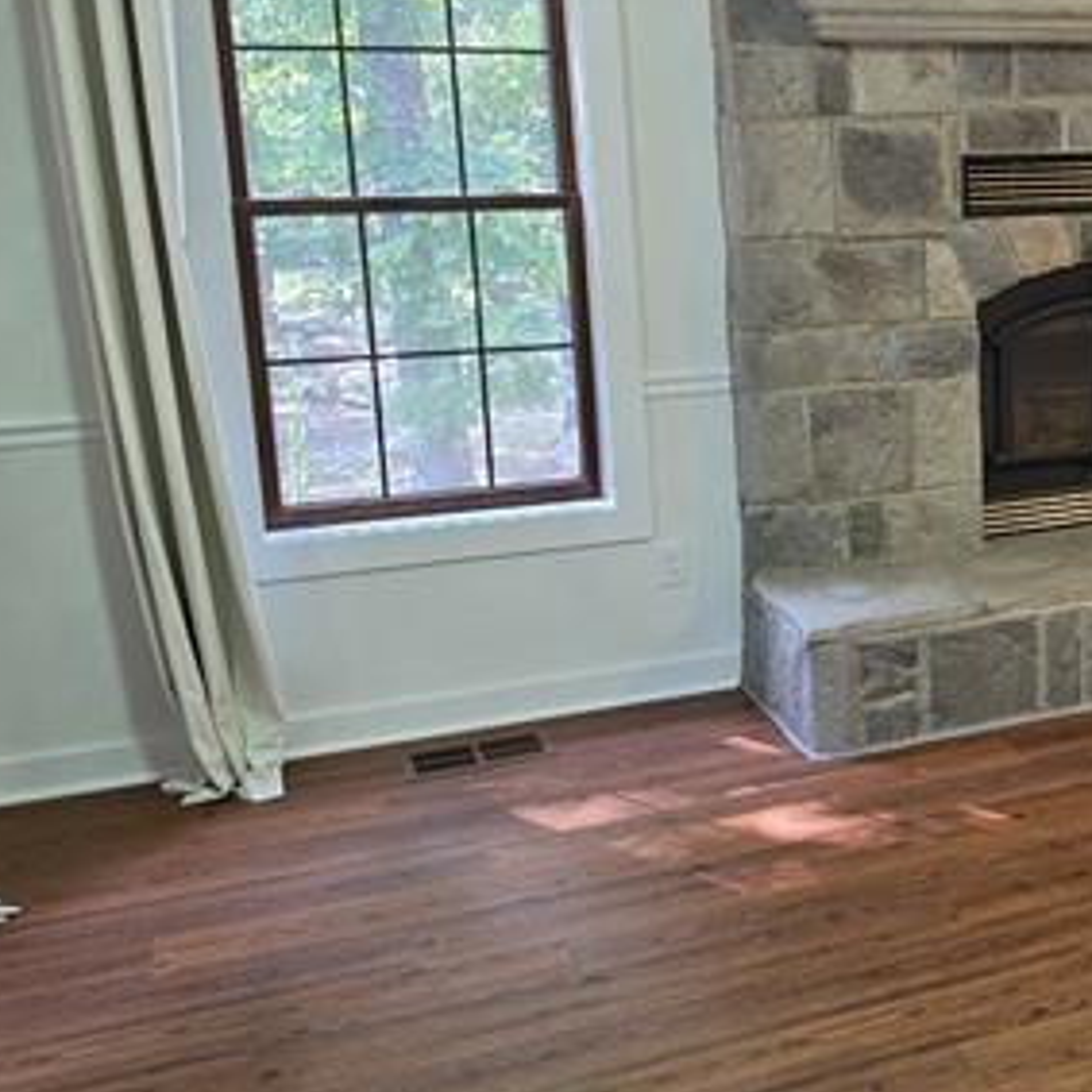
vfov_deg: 36.7
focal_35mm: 46
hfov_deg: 33.4
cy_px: 444
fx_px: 1642
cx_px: 1111
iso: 100
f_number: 1.4
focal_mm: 6.5
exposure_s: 1/120
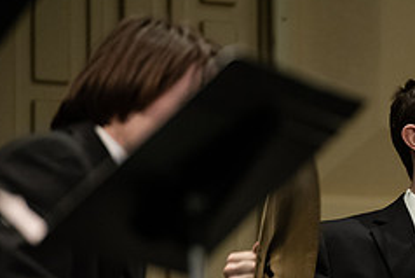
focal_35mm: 487
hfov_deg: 4.2
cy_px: 284
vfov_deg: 2.8
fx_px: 5617
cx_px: 466
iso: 3200
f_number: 2.8
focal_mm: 200
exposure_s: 1/200
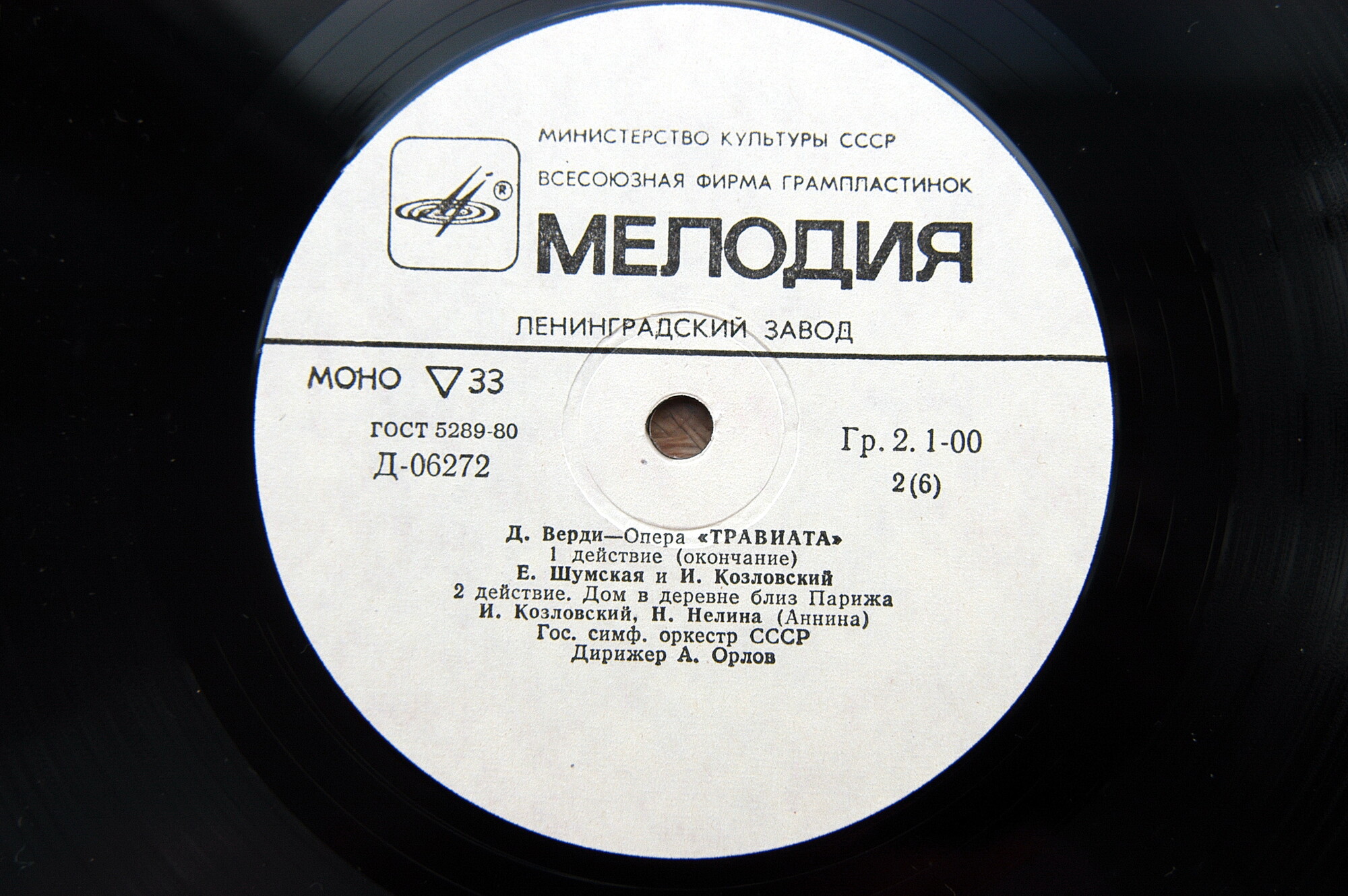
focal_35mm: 52
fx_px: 1964
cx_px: 674
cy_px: 448
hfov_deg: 37.9
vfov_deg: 25.7
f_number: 6.3
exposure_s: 1/160
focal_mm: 35
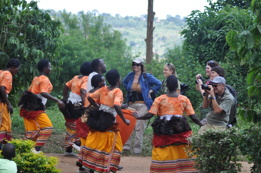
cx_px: 130
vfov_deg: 9.6
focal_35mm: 142
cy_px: 86
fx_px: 1032
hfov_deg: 14.4
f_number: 4
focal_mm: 95
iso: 200
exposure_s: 1/250
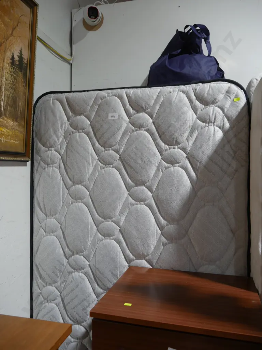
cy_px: 175
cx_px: 131
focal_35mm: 28
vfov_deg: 63.4
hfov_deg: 49.7
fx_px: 283
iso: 250
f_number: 4
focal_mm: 14
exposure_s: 1/60
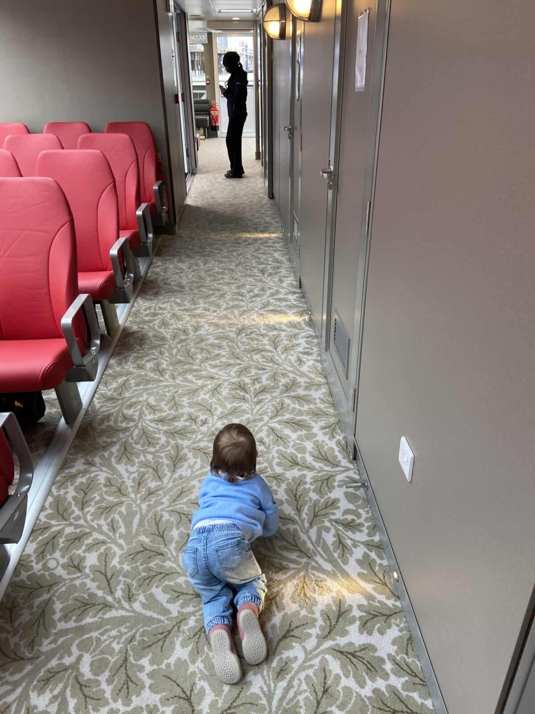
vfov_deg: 67.3
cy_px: 357
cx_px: 268
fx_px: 536
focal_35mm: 26
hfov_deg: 53.1
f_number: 1.8
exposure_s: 1/122
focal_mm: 4.25
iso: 80
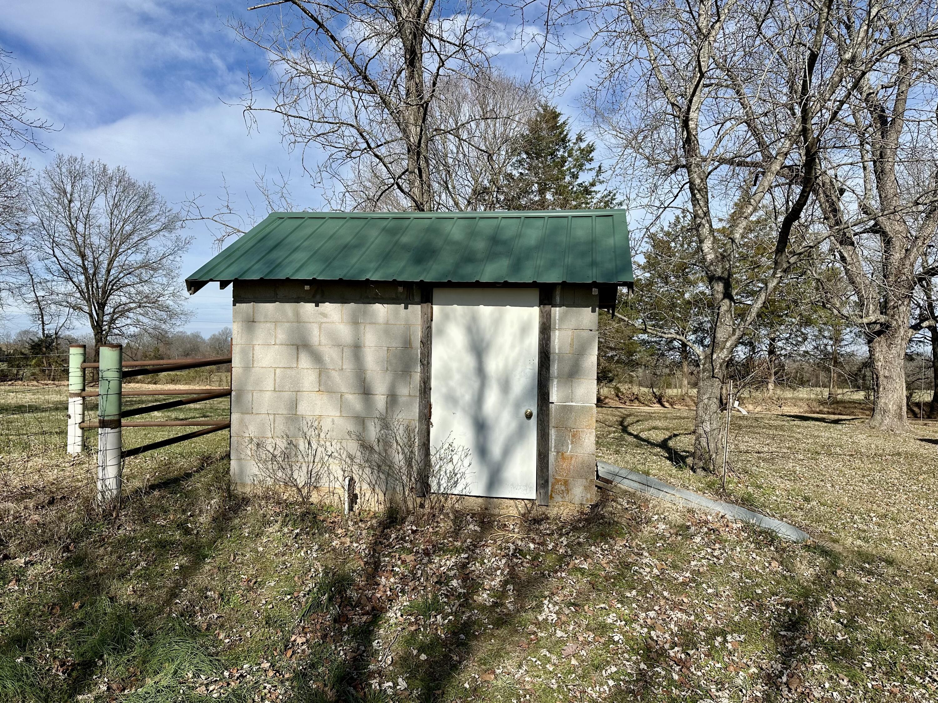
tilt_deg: +2.9
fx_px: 650
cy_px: 352
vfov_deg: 56.8
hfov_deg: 71.6
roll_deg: -1.1
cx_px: 469
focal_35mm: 24
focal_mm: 6.86
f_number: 1.78
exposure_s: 1/5848
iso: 80
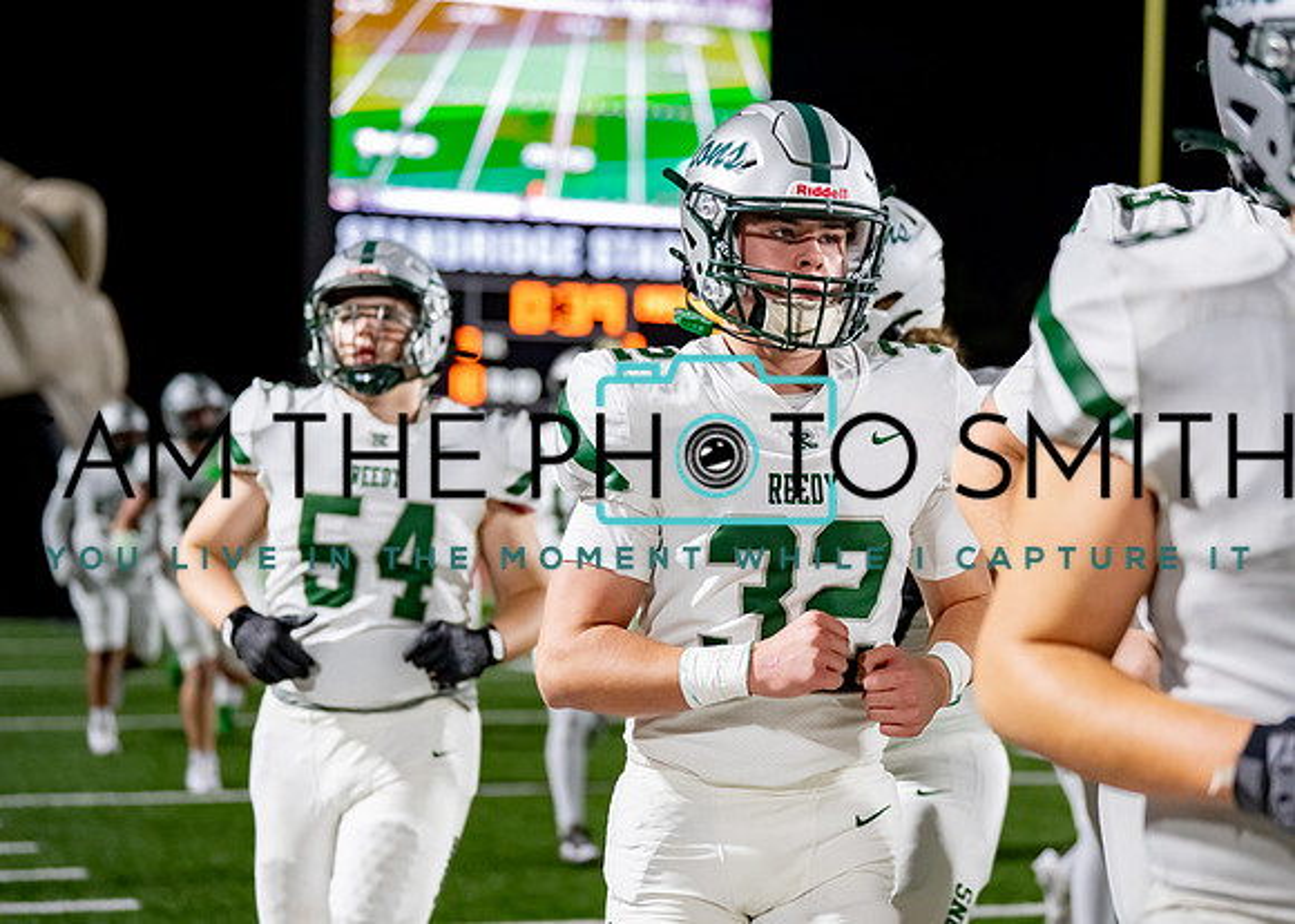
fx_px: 3310
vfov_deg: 15.9
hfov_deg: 22.1
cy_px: 475
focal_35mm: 90
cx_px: 757
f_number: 2.8
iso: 4000
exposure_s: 1/1250
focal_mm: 76
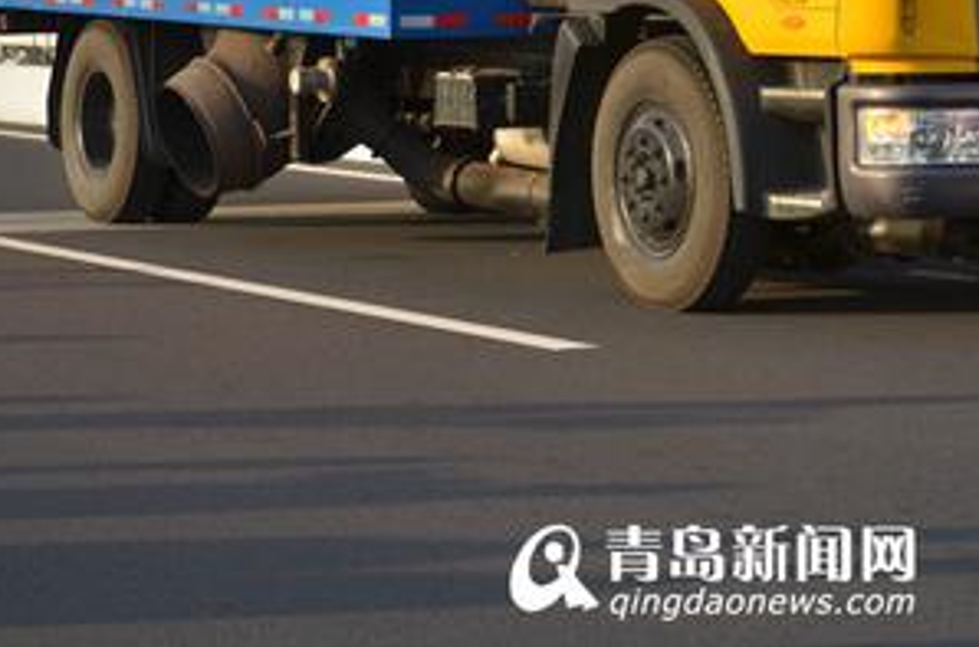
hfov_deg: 15.9
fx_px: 3499
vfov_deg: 10.5
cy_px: -46
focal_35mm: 129
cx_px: 716
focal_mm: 40
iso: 200
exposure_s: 1/500
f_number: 6.3
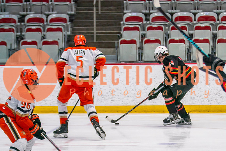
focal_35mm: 219
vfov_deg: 6.3
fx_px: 1377
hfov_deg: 9.4
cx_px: 166
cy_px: 129
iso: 500
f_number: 2.8
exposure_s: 1/640
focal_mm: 85
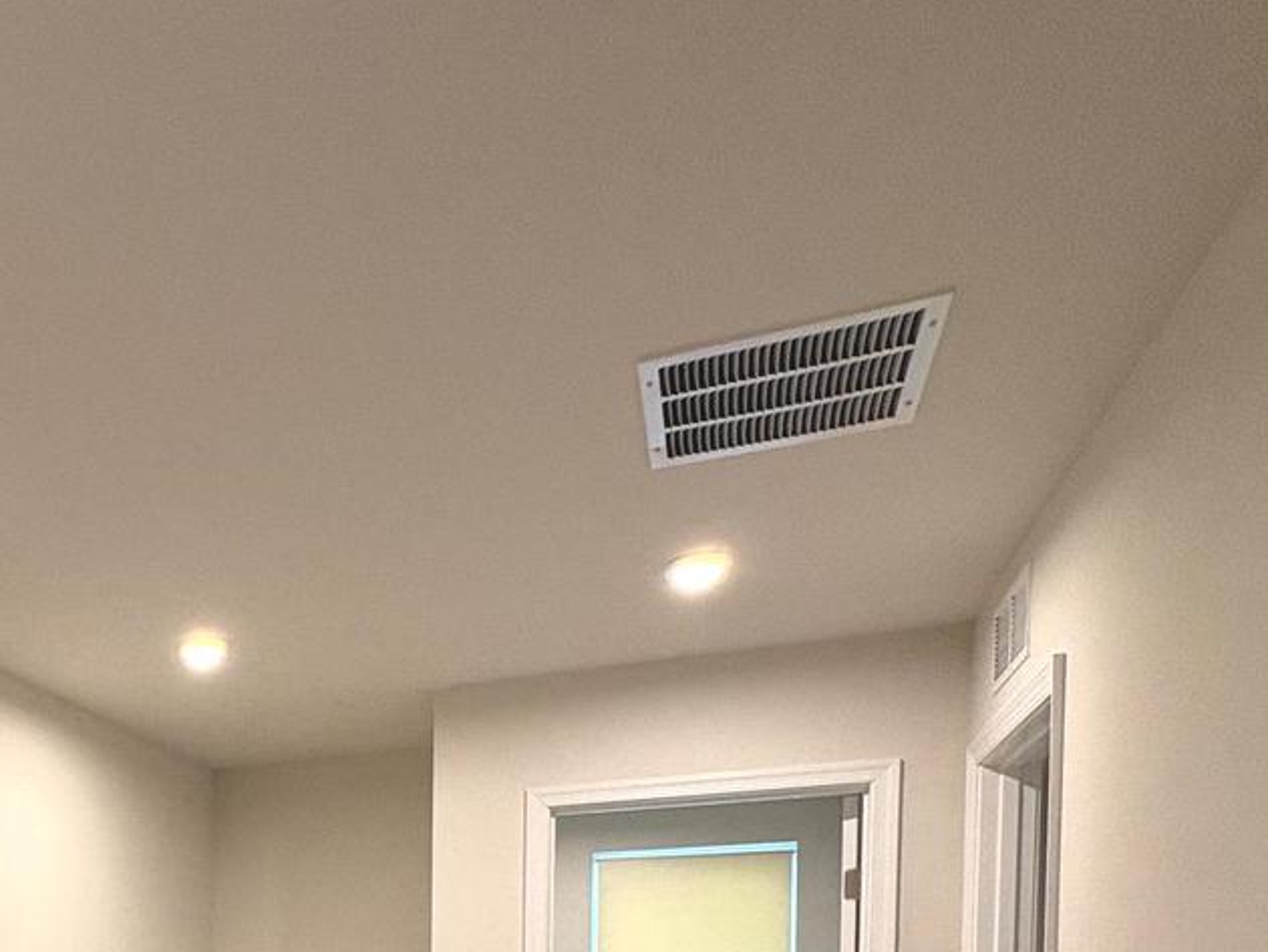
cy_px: 1057
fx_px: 1173
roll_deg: +0.5
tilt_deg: -1.9
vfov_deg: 36.9
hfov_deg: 50.4
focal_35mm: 32
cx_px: 129
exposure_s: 1/60
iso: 160
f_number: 2.2
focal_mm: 2.22
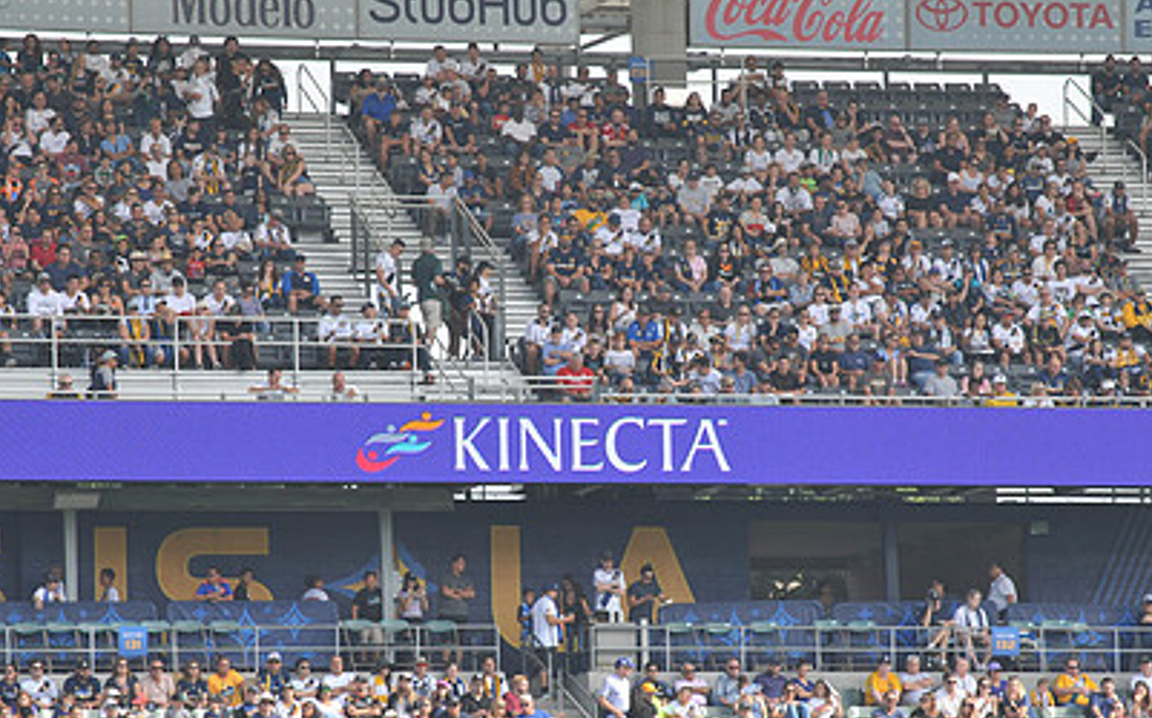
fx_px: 8094
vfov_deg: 5.1
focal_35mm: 258
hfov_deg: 8.1
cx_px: 540
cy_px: 468
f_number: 8
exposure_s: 1/250
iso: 200
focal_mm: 175
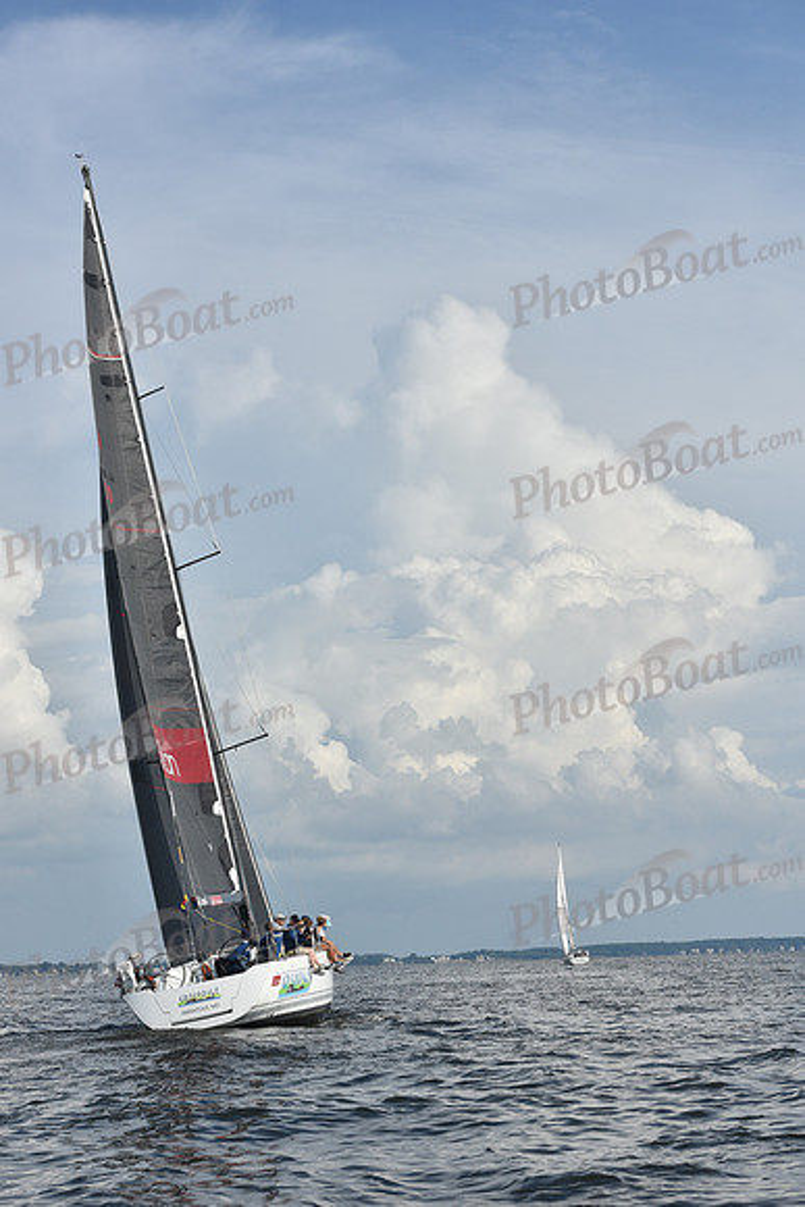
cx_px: 402
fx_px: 2346
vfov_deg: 28.8
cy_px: 604
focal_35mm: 70
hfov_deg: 19.5
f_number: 9
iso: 250
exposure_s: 1/1250
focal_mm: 70
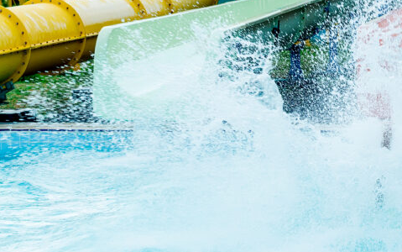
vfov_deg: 11.5
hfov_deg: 17.9
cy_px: 113
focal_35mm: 114
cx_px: 389
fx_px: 1251
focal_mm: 35
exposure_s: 1/400
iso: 200
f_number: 7.1
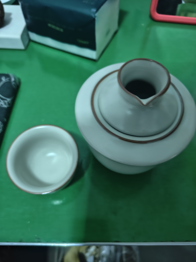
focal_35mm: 24
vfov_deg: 71.6
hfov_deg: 56.8
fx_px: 181
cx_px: 98
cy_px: 131
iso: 1600
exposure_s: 1/17
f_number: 1.8
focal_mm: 5.59
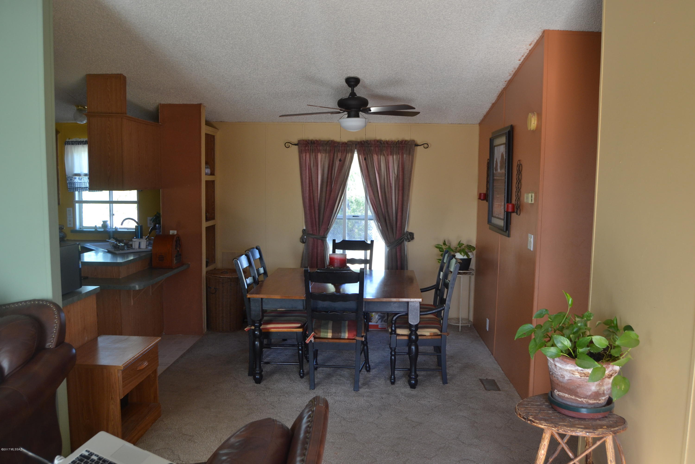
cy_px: 232
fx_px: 521
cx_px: 348
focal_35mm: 27
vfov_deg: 47.9
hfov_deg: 67.4
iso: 400
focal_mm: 18
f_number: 4.5
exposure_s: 1/80
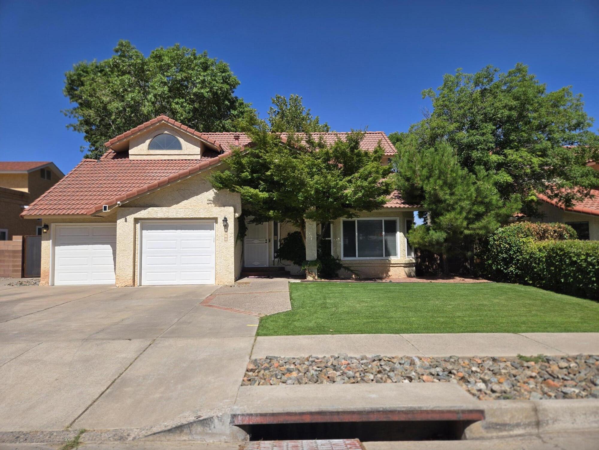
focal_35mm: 23
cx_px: 300
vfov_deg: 58.9
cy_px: 225
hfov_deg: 73.9
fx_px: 398
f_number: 1.8
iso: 25
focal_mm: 5.4
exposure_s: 1/2346
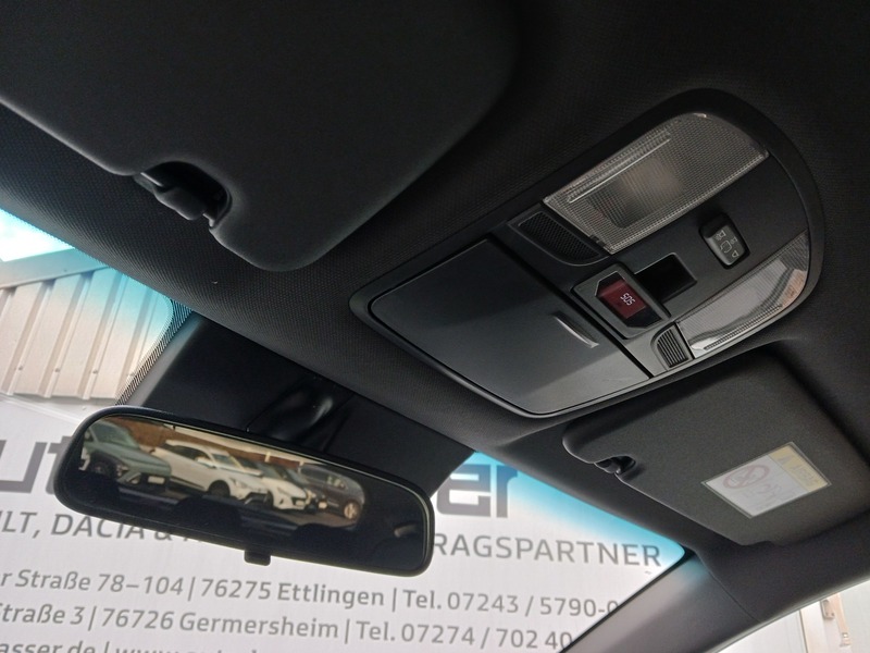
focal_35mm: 27
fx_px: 679
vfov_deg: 51.4
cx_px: 435
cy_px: 326
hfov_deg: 65.3
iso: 160
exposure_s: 1/50
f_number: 1.8
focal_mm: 4
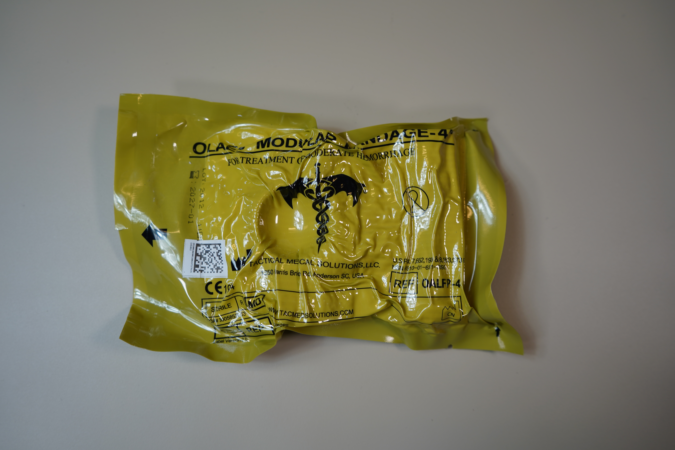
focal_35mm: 28
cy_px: 225
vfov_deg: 46.4
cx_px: 338
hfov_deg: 65.5
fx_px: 525
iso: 100
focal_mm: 28
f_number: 4
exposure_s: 1/60
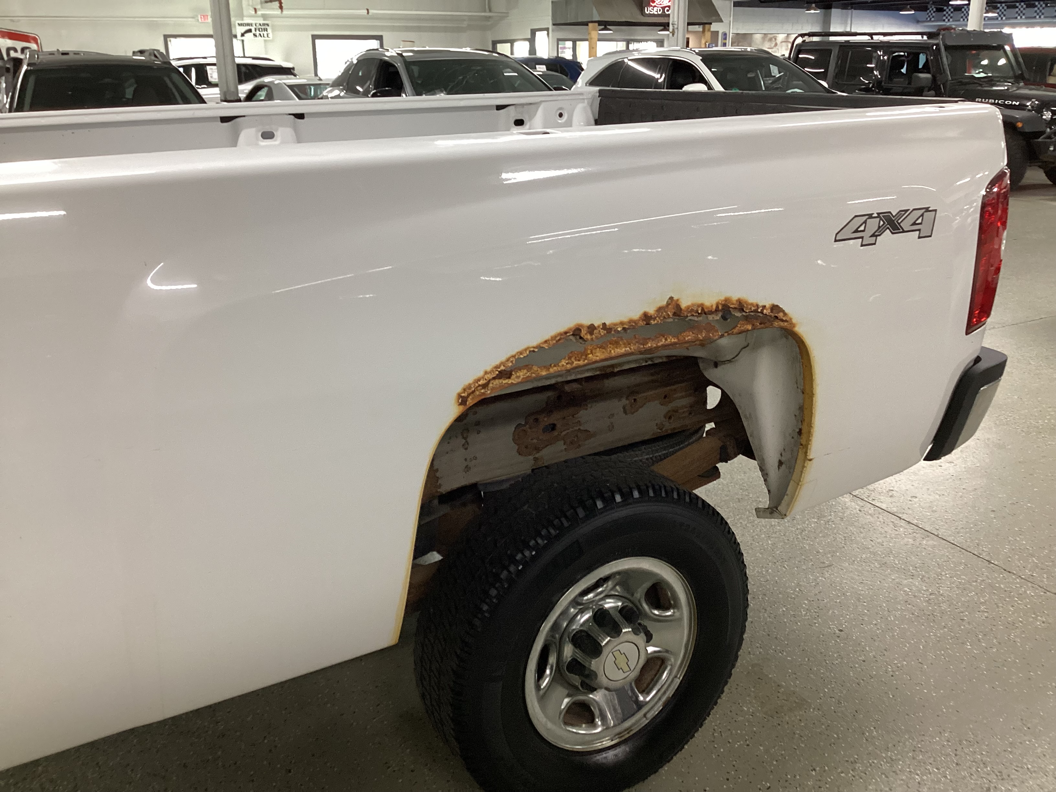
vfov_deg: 45.4
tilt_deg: -20.7
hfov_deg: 58.4
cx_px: 528
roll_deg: -0.4
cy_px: 396
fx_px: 946
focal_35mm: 31
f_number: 2.4
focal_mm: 3.3
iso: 160
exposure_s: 1/50
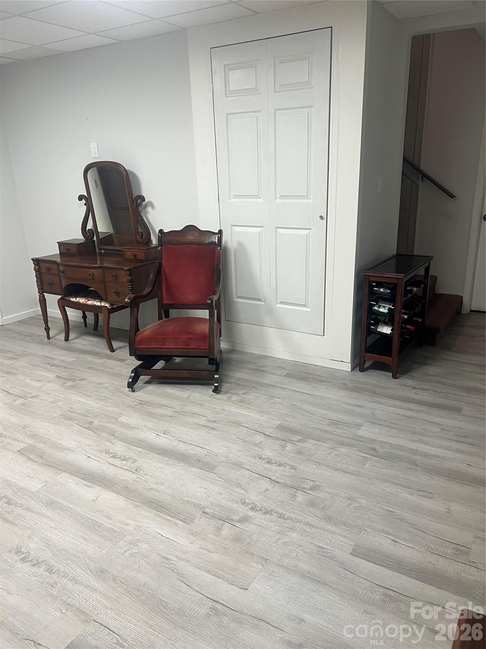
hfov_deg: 53.1
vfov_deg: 67.3
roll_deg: +3.5
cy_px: 324
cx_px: 243
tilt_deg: -13.9
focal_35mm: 26
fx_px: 487
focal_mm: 5.7
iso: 80
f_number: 1.5
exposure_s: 1/60
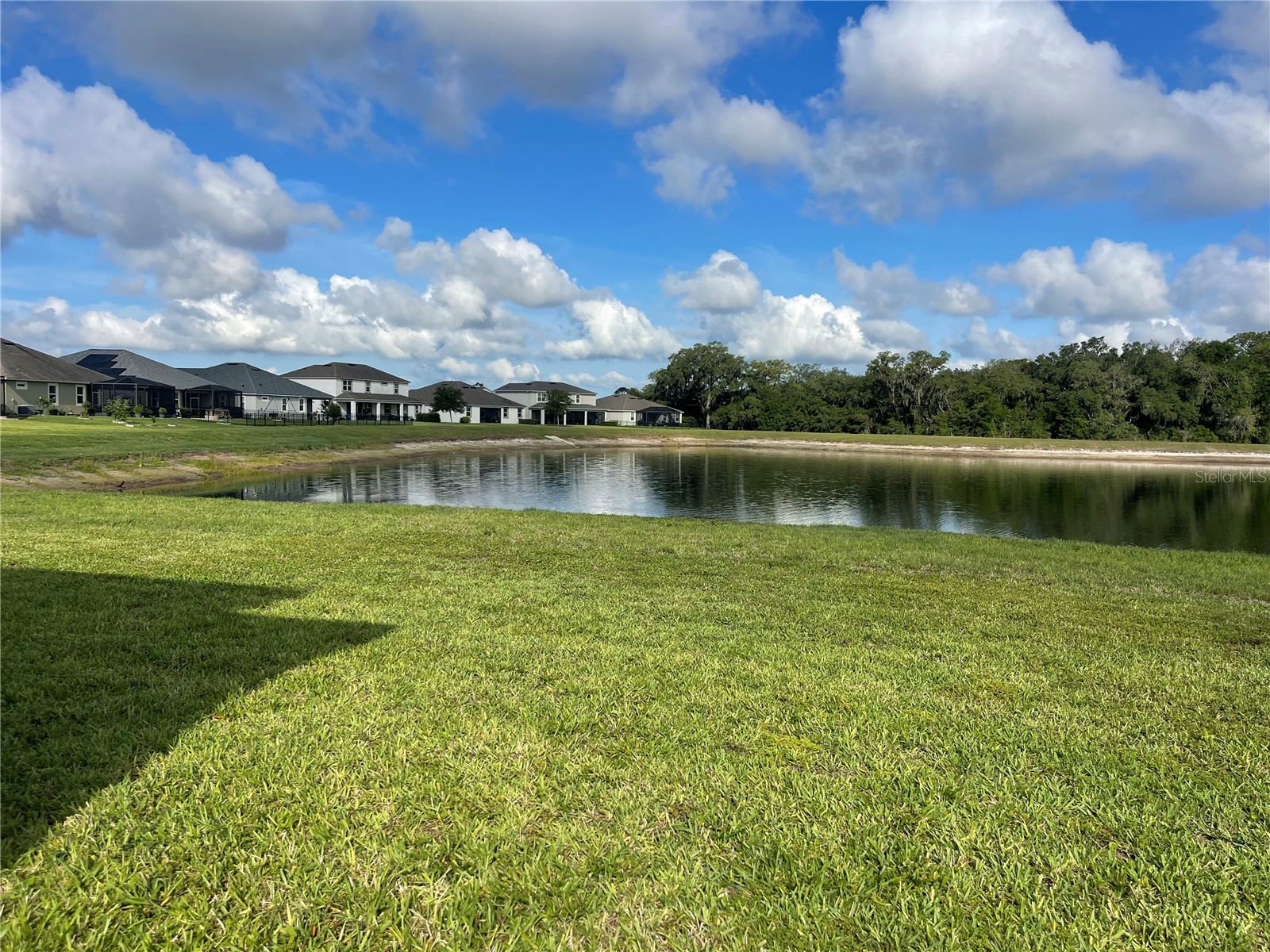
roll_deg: -1.4
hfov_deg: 69.4
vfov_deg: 54.9
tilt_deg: -4.4
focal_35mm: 25
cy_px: 476
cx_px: 635
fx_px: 917
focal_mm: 5.1
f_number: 1.6
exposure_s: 1/4717
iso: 32
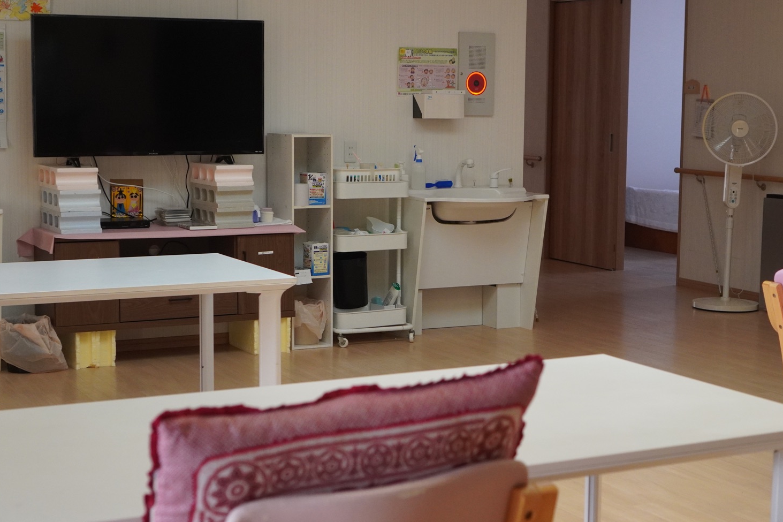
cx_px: 431
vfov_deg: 21.0
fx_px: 1405
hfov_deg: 31.1
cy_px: 269
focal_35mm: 65
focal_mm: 35
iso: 1600
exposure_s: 1/160
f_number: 3.5
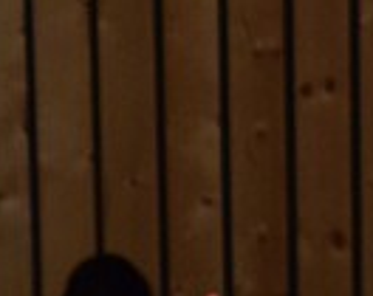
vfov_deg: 3.1
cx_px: -579
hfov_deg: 3.9
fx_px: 5426
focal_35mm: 493
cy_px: 819
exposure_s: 1/200
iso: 1600
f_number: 5
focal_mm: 45
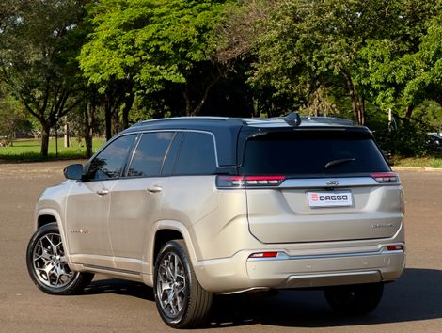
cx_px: 221
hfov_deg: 25.3
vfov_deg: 19.2
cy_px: 166
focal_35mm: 77
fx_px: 985
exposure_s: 1/531
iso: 25
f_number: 2.8
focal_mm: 9
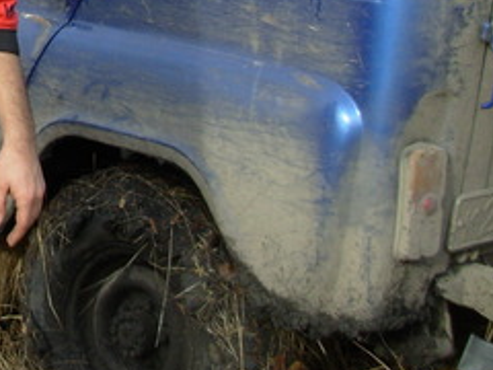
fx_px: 1581
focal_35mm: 111
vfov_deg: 13.0
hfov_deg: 16.5
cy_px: -67
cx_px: -191
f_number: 2.9
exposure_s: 1/322
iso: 50
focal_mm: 6.3
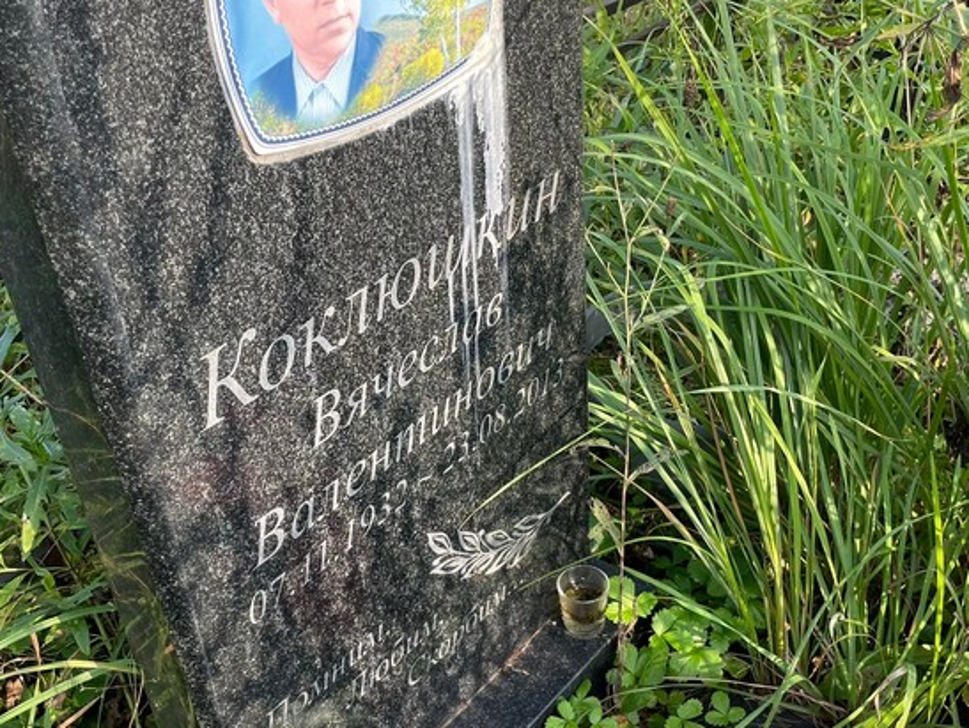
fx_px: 1064
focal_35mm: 38
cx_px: 432
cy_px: 367
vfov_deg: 37.8
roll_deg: +4.5
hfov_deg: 48.9
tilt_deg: -34.4
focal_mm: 4.2
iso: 32
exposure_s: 1/401
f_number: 1.6
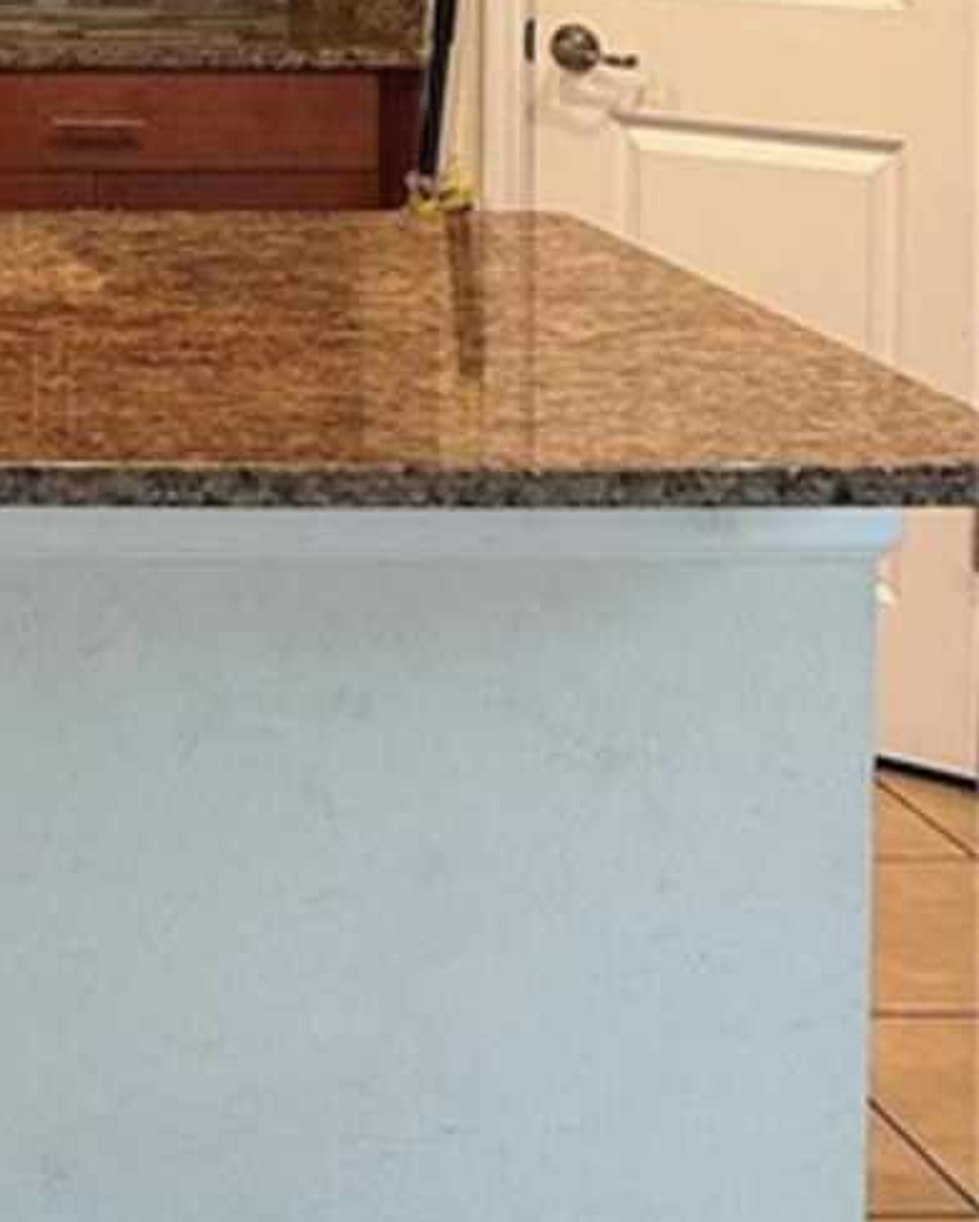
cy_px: -198
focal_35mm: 82
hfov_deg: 16.5
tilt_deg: -1.2
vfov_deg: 21.8
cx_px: -625
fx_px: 2968
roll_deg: -0.4
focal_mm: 6.86
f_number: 1.78
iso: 200
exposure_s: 1/60
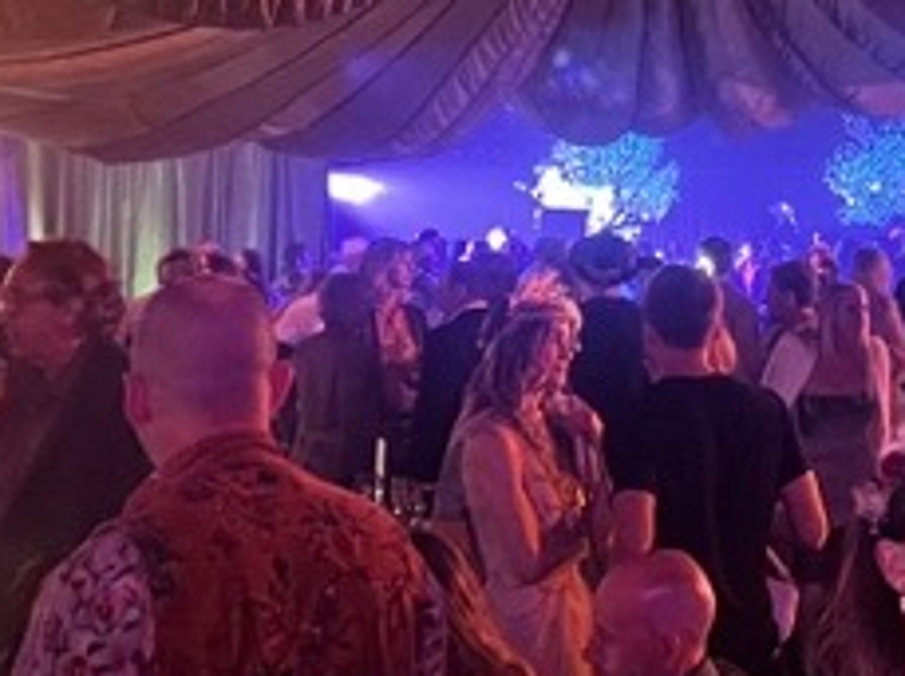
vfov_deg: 16.0
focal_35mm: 91
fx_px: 2375
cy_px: 79
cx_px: 925
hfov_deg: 20.8
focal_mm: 5.7
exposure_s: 1/30
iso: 800
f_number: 1.5
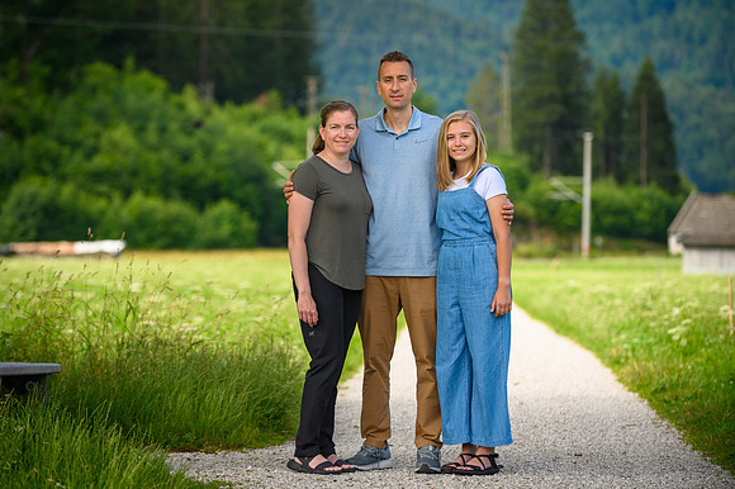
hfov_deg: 13.9
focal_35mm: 147
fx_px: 3006
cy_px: 232
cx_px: 348
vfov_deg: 9.3
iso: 125
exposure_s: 1/800
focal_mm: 140
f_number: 4
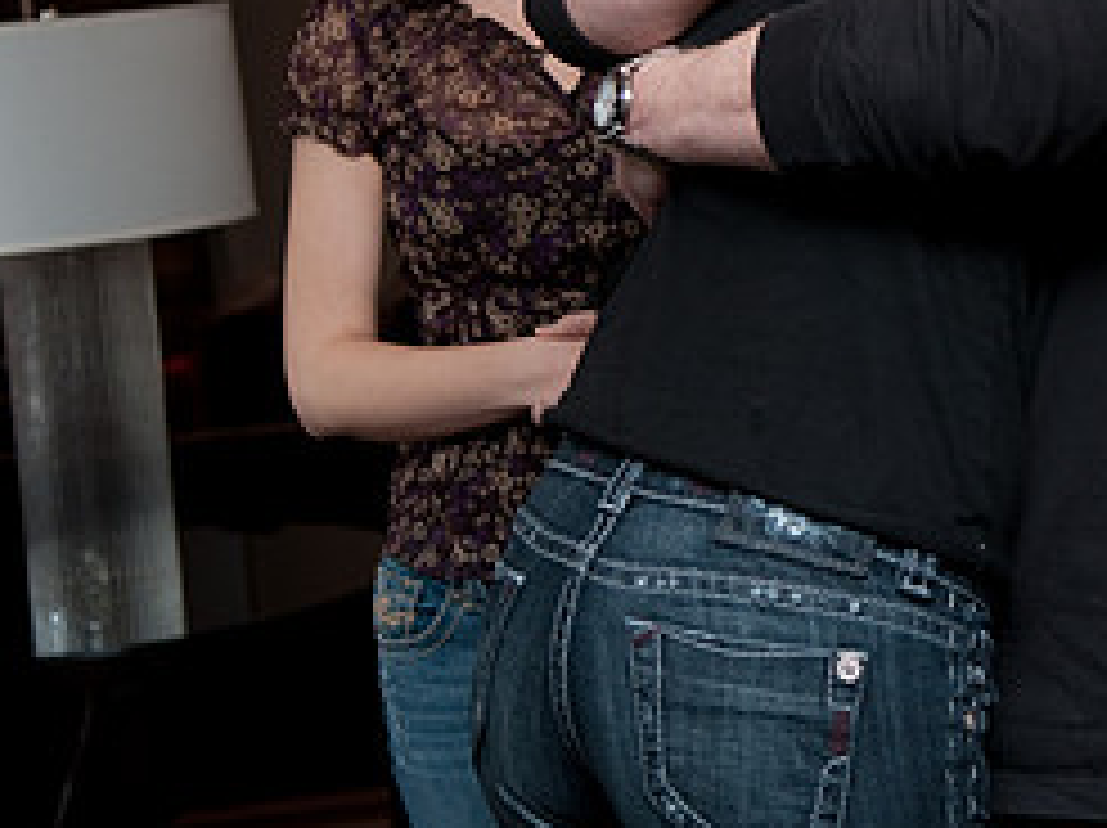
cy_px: 101
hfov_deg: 19.0
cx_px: 922
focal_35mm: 102
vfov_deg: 14.4
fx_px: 3259
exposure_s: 1/160
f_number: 2.8
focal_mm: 30
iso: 250
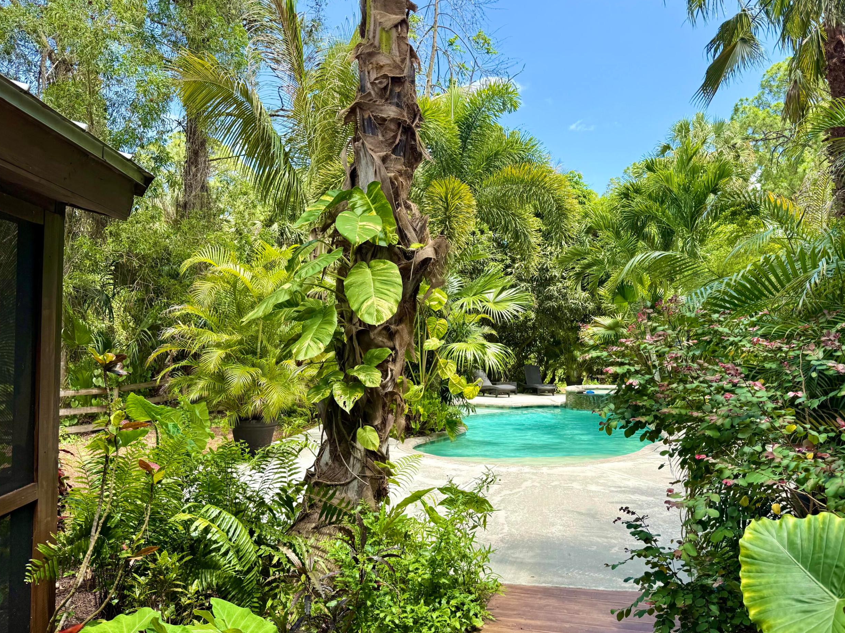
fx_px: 683
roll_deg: -0.4
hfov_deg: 63.2
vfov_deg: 49.7
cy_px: 328
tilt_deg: +1.9
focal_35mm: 28
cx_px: 483
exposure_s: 1/1493
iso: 80
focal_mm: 6.76
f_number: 1.78
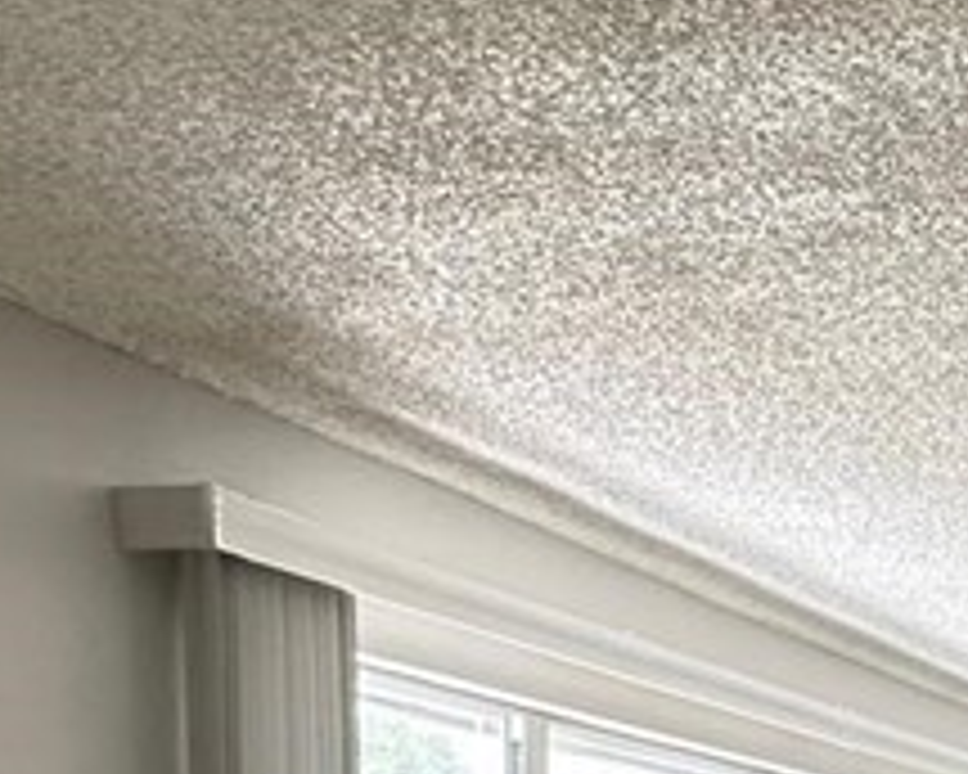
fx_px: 1862
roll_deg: +1.3
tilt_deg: +0.1
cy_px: 990
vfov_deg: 21.4
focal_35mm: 65
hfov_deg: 21.8
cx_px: 1616
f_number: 2.2
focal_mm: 2.22
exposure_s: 1/99
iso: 80
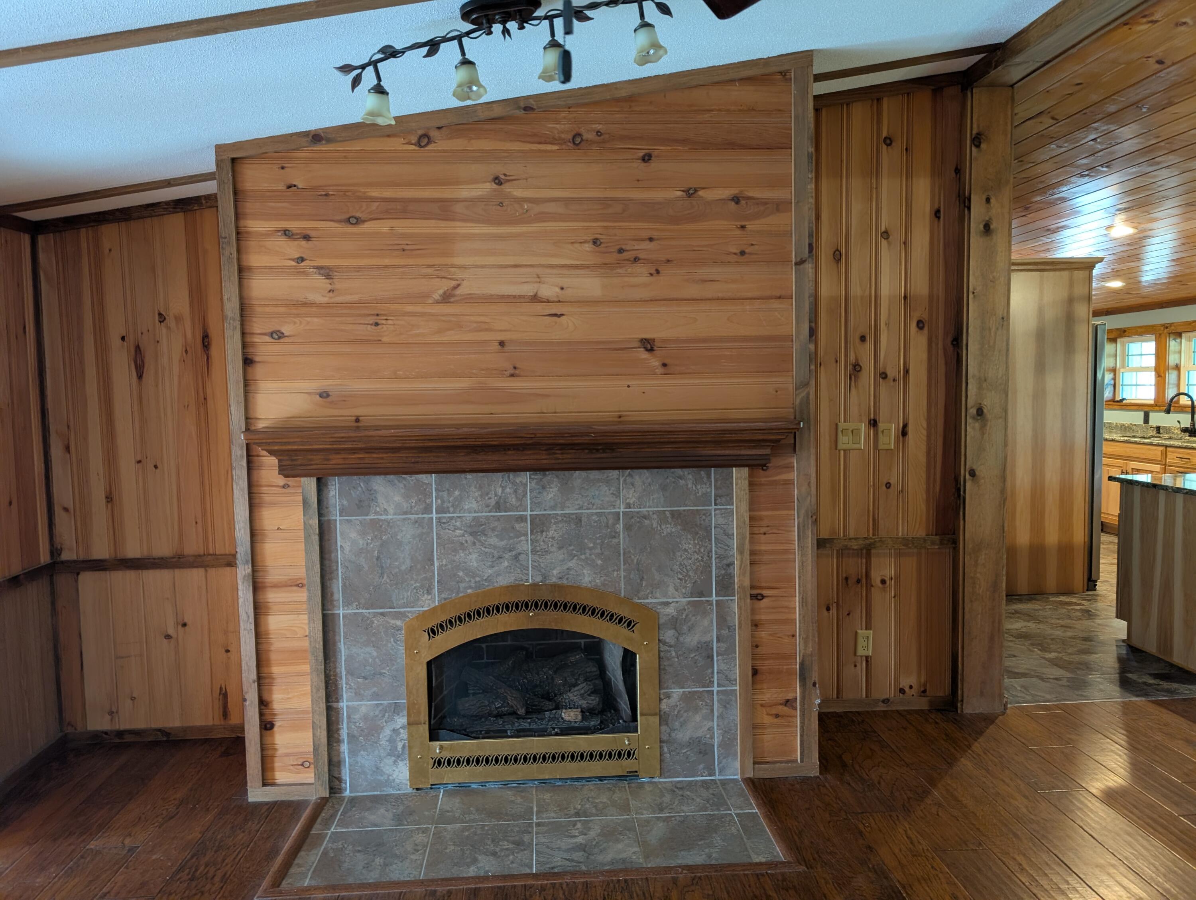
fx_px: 830
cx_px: 598
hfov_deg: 71.5
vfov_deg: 56.9
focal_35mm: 24
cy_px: 450
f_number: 1.68
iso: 224
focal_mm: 6.9
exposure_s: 1/24
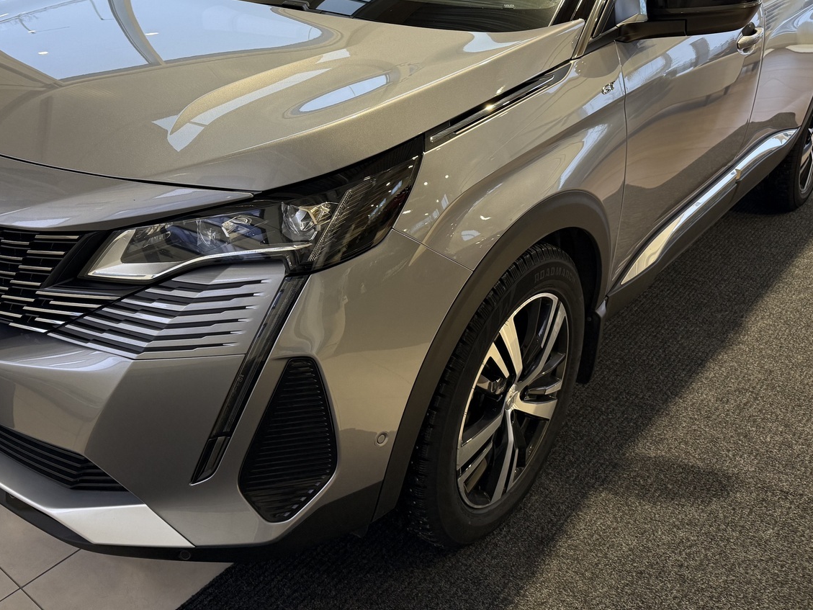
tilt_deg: -19.6
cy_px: 179
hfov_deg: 53.7
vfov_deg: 41.0
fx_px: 799
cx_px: 341
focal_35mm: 34
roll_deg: -1.9
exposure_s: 1/100
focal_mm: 6.76
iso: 160
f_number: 1.78
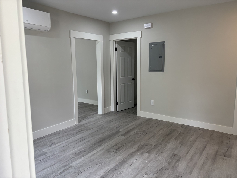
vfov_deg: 53.1
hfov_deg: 67.3
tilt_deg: -9.0
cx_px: 118
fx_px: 178
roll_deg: +0.7
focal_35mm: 26
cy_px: 89
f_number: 1.6
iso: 100
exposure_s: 1/121
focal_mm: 5.96
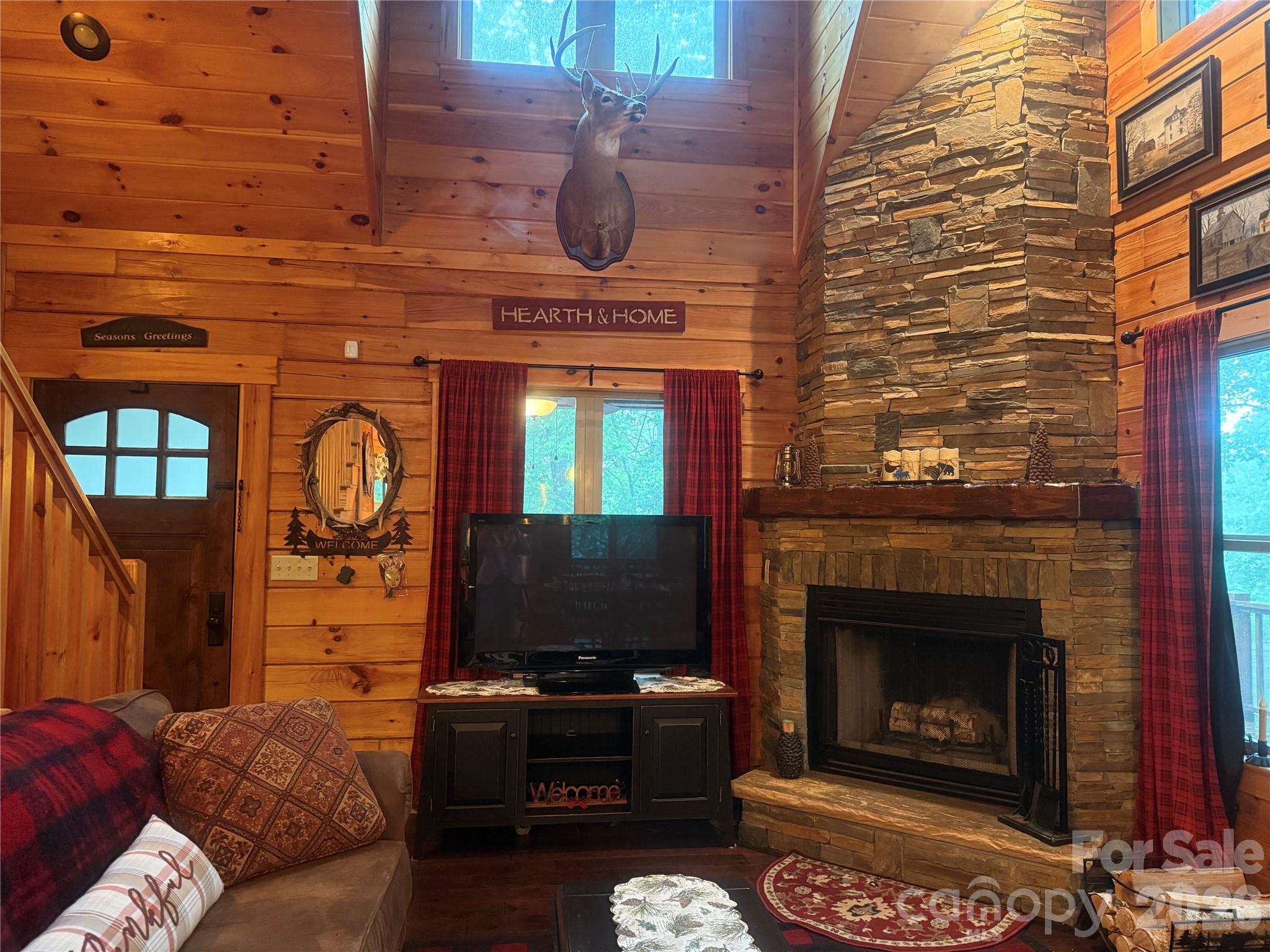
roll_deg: -1.0
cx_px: 635
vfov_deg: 56.8
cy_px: 476
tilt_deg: +2.5
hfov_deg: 71.6
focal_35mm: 24
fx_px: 881
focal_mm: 6.76
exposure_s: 1/30
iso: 800
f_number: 1.78
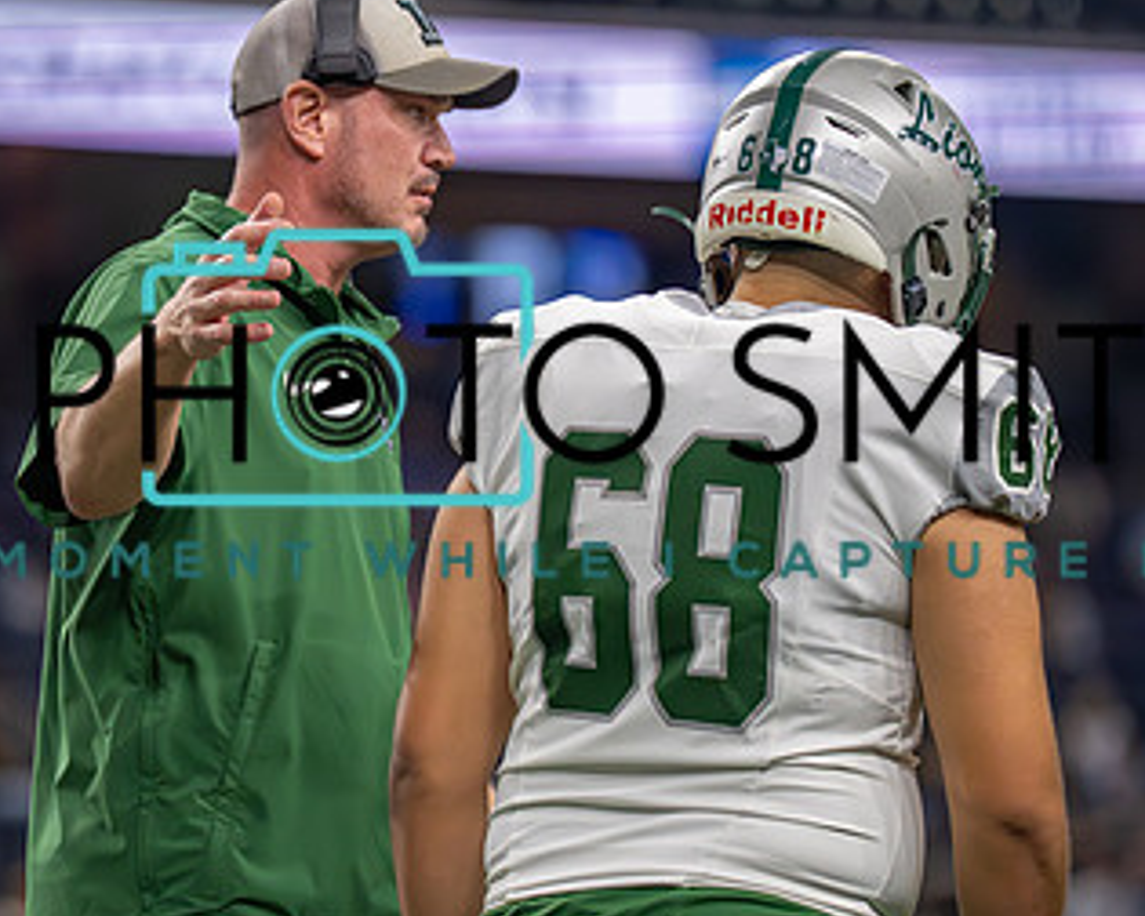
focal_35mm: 383
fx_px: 12979
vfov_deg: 4.0
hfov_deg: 5.0
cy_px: 402
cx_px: 303
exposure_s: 1/1600
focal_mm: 200
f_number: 2.8
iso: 5000
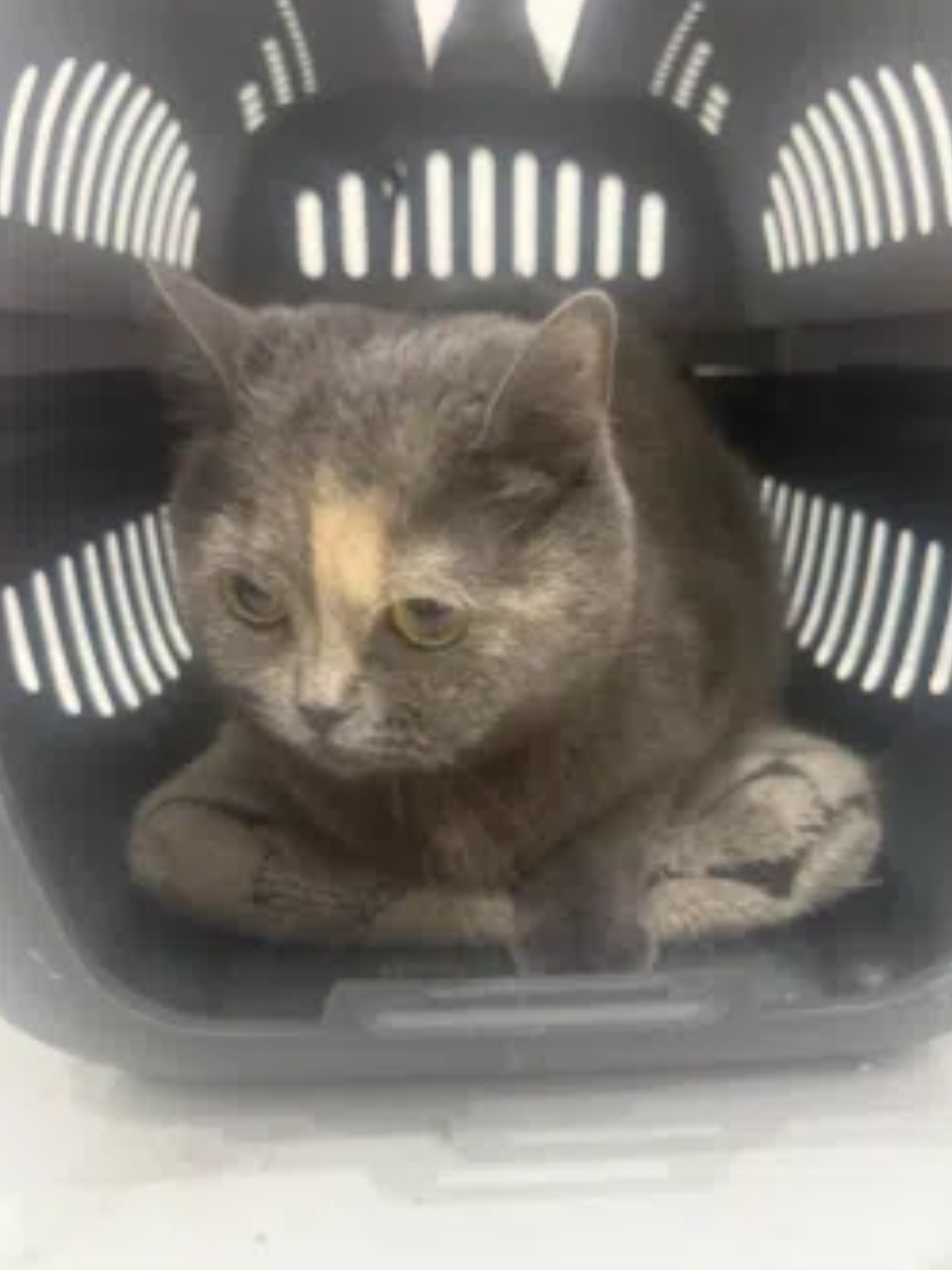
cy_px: 579
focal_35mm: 29
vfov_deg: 61.6
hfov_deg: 48.1
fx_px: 1064
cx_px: 522
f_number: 1.78
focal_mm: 6.76
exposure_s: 1/50
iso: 500
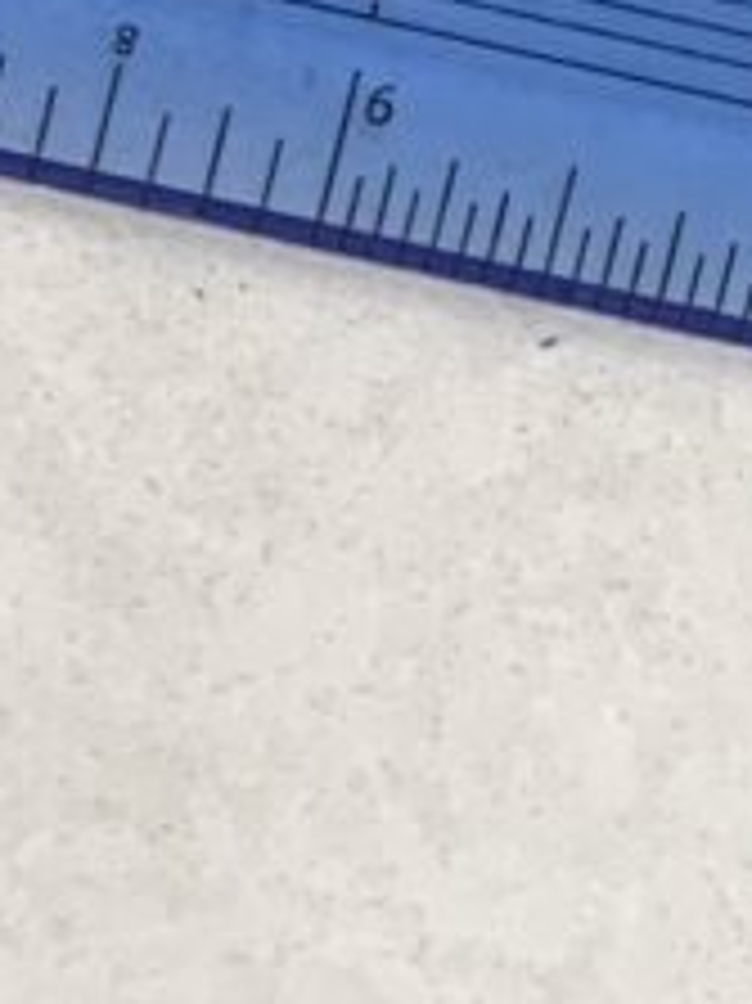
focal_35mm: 179
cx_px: -1130
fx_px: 5190
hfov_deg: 7.6
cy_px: 3057
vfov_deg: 8.9
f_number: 1.8
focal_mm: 4.25
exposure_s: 1/100
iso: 25
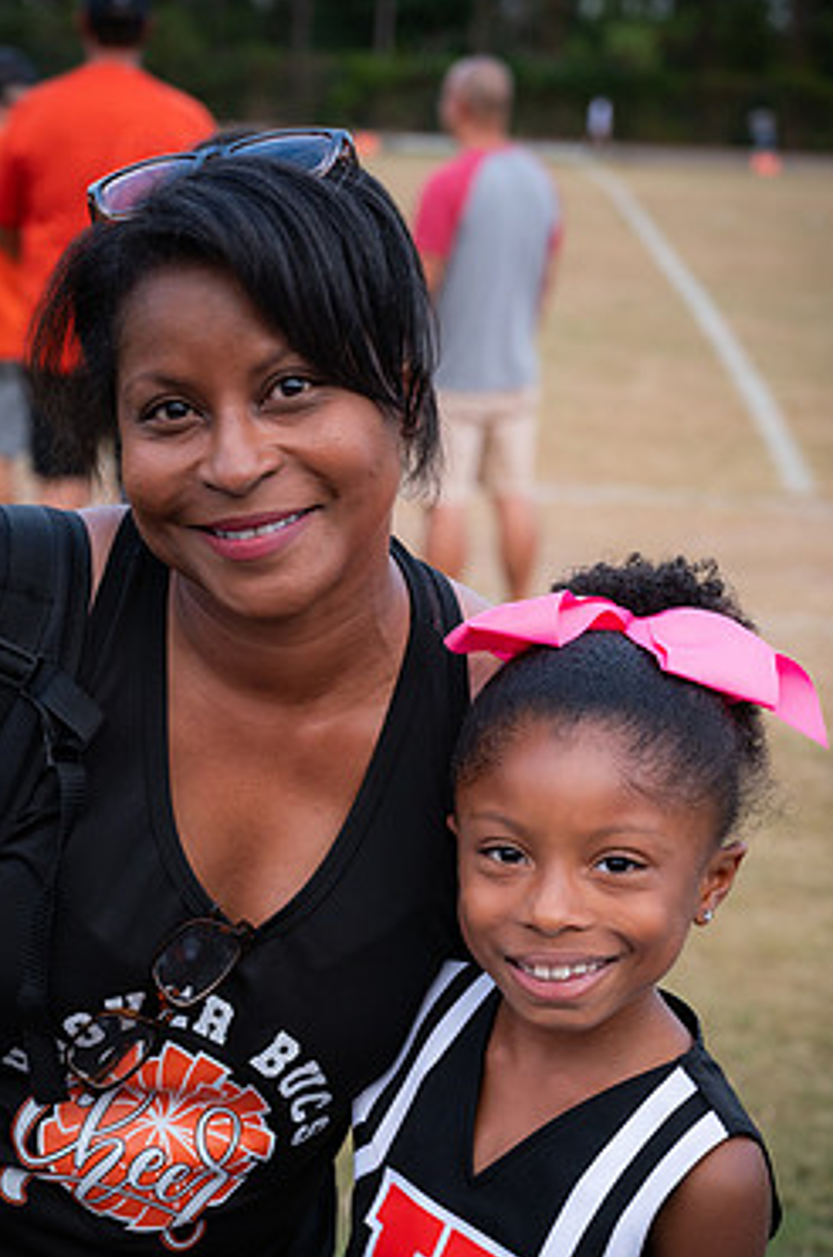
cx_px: 388
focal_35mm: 68
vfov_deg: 29.7
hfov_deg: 19.9
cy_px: 701
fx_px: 2369
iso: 640
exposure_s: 1/400
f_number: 4
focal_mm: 56
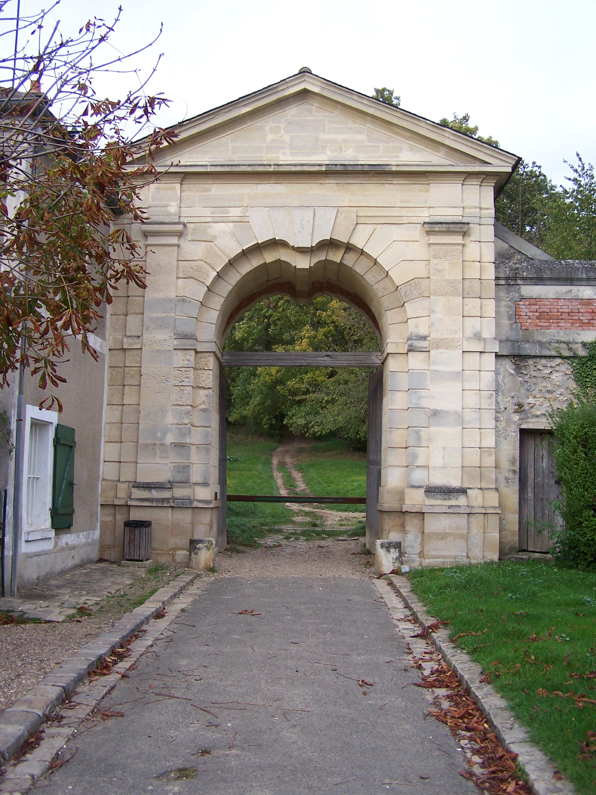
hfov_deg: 37.7
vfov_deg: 49.0
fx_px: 872
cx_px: 298
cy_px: 398
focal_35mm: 38
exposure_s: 1/250
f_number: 2.8
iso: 80
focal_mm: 6.3
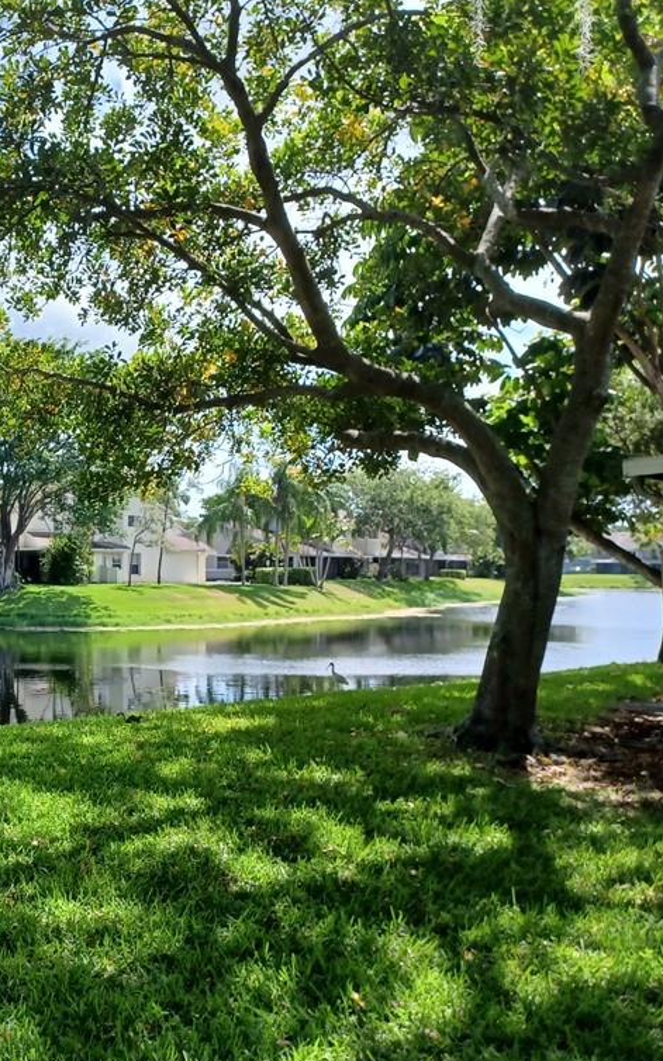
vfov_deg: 54.0
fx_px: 1041
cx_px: -32
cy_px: 529
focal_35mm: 36
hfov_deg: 32.0
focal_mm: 4.6
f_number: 1.8
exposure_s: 1/296
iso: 32
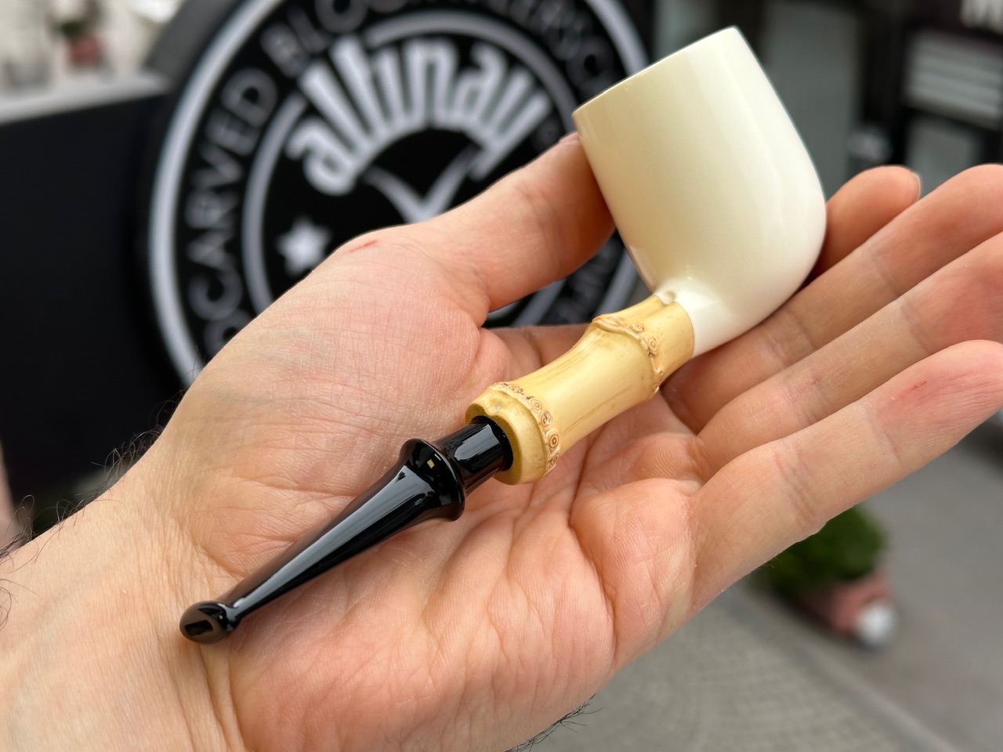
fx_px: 1391
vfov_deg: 30.3
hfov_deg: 39.7
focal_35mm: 48
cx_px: 502
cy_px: 376
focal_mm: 6.86
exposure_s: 1/143
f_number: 1.78
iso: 50
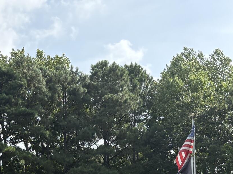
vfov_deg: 14.6
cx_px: 38
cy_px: 250
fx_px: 640
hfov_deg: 20.4
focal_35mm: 95
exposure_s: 1/2283
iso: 50
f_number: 1.6
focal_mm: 5.96
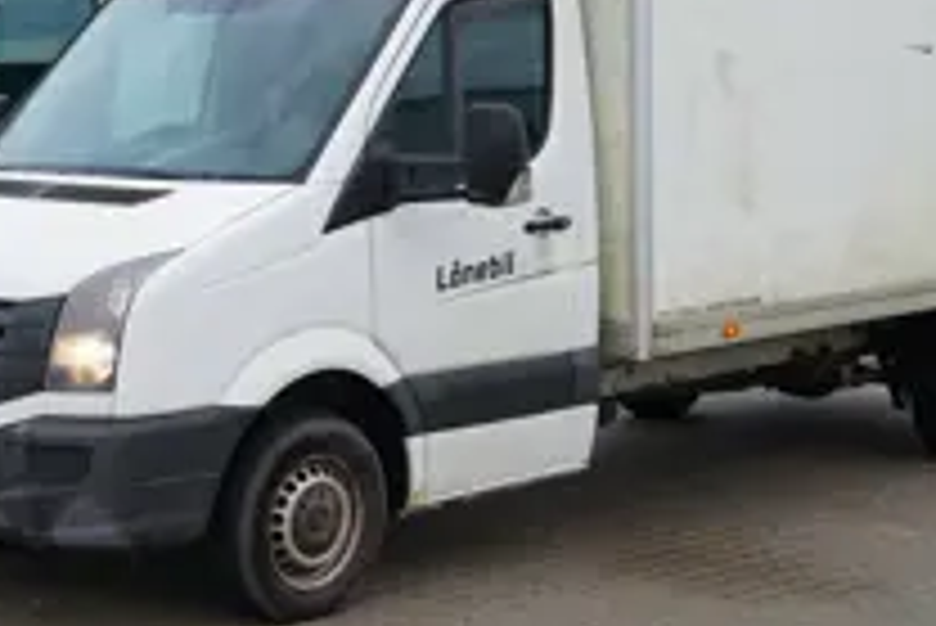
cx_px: 292
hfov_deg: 24.3
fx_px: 2159
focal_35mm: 83
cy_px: 131
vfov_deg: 16.4
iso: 100
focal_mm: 36
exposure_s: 1/60
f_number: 4
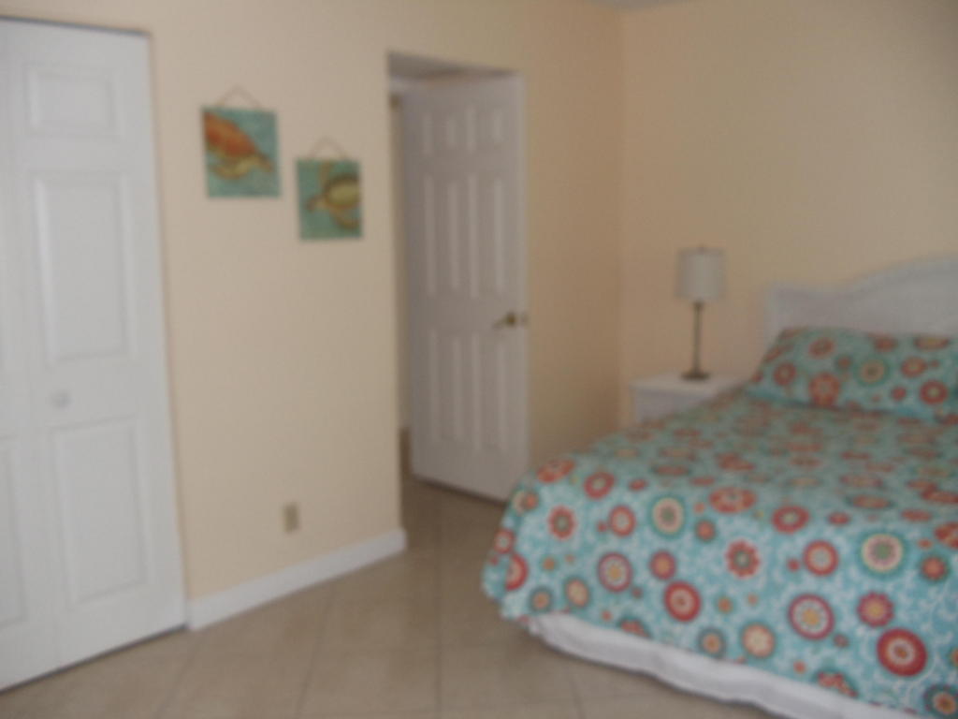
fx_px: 1218
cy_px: 360
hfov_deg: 42.9
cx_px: 479
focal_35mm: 44
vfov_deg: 32.9
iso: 200
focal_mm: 6
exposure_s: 1/30
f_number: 3.5
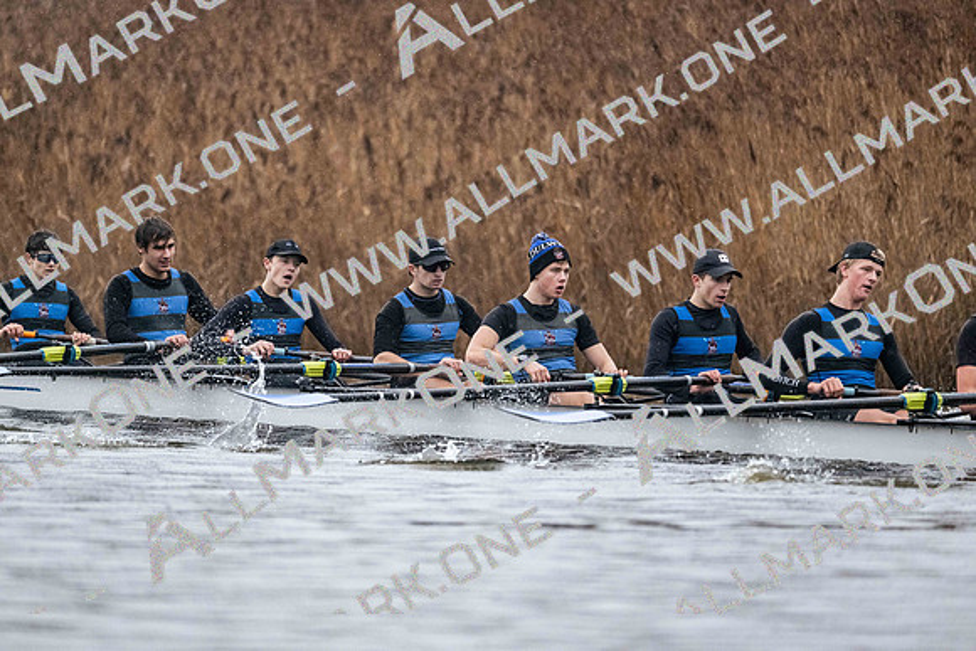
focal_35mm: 400
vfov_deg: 3.4
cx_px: 488
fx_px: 10846
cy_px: 326
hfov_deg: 5.2
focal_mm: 400
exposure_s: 1/1600
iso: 5000
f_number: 4.5
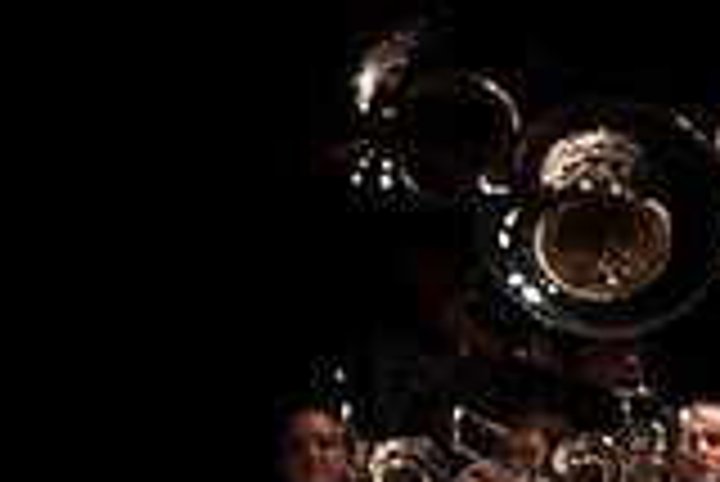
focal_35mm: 723
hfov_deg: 2.8
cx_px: -4
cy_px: 793
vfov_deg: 1.9
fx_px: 14473
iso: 2500
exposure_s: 1/500
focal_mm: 200
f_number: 2.8
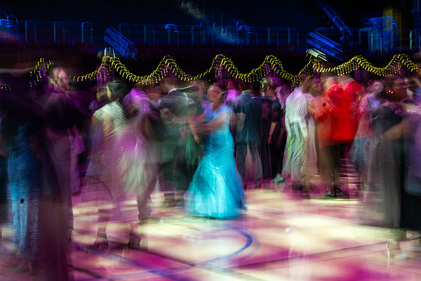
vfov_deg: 19.6
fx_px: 811
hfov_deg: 29.1
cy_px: 121
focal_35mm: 69
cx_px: 214
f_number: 14
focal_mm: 61
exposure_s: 1.6
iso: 250
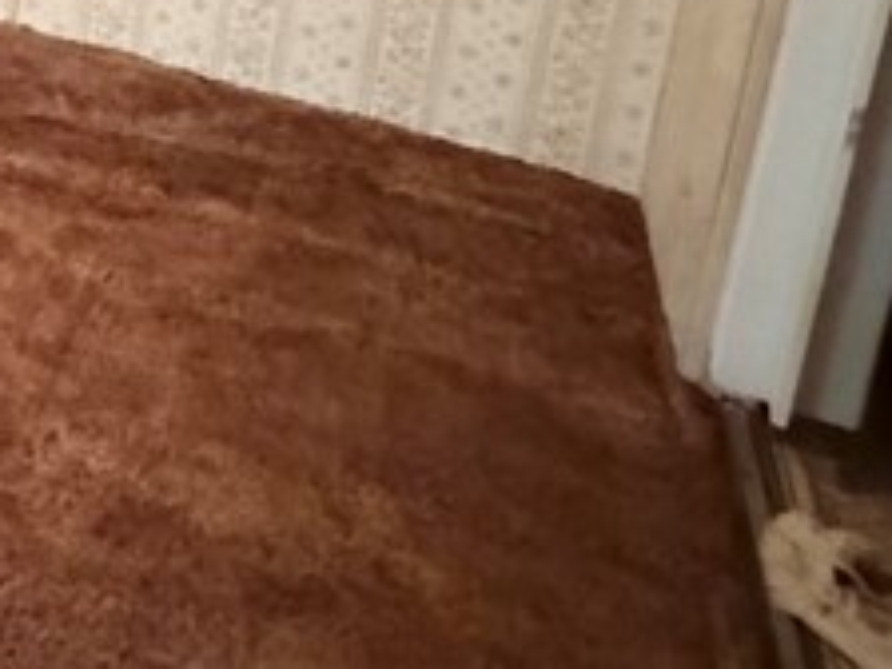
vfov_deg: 19.5
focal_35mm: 64
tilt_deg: -12.7
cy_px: -378
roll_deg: -0.8
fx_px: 1649
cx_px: -657
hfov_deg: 21.5
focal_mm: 2.22
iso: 3200
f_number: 2.2
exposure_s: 1/15
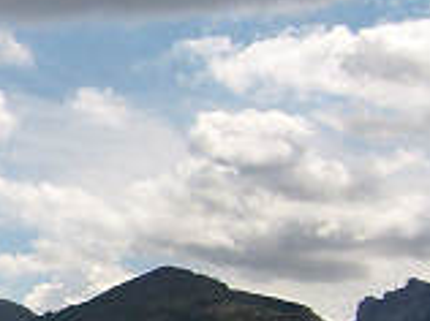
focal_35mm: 122
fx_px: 1513
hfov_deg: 14.7
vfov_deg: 12.0
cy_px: 321
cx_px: -280
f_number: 7.1
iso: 80
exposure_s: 1/500
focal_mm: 5.8
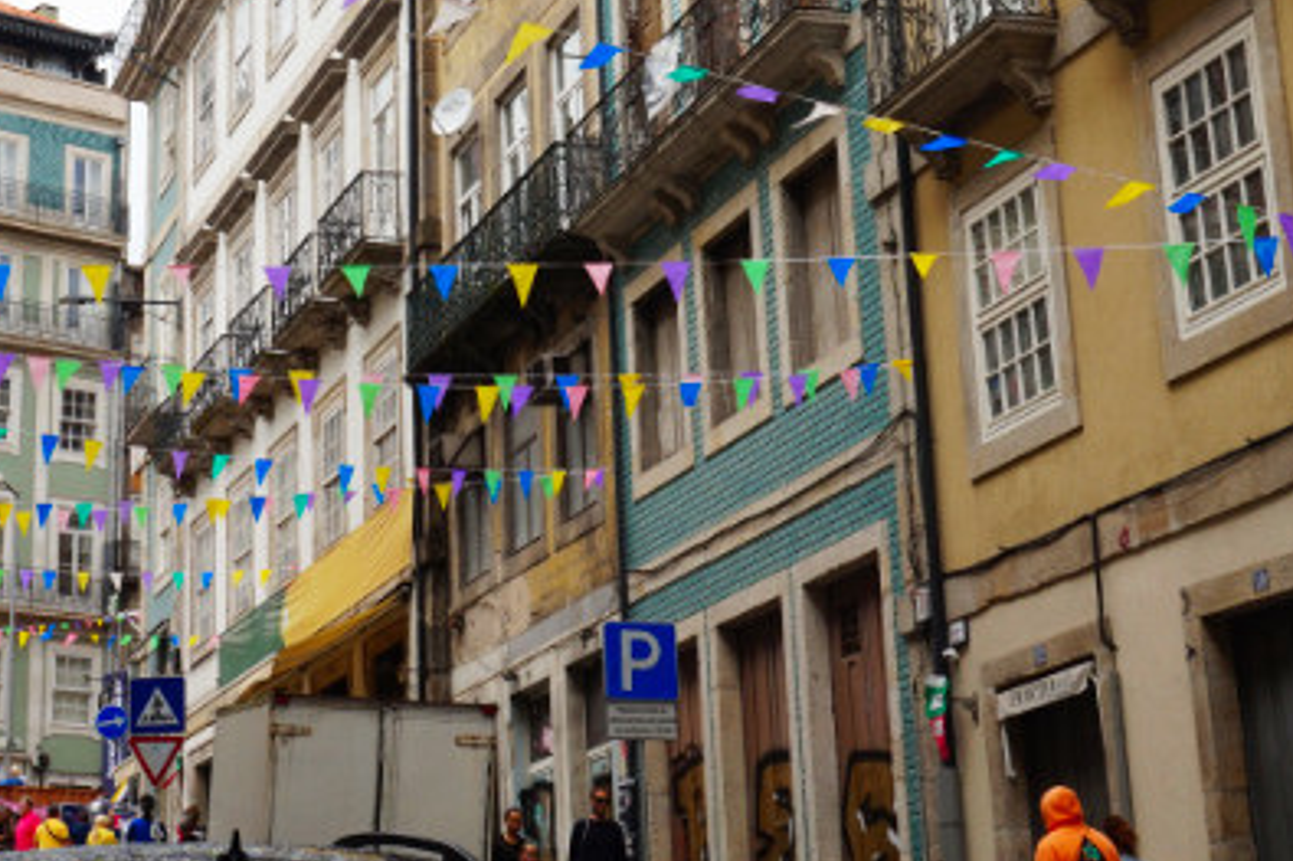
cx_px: 475
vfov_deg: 16.4
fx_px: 2944
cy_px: 39
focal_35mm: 82
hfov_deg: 24.7
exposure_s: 1/80
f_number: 14
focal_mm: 27
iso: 100
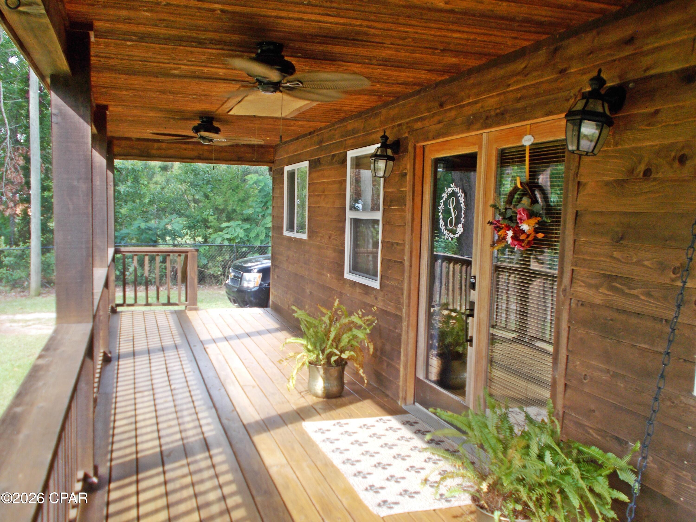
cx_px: 348
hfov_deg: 54.0
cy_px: 261
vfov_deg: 41.8
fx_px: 684
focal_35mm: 34
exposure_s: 1/80
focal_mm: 6
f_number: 3.6
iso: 80
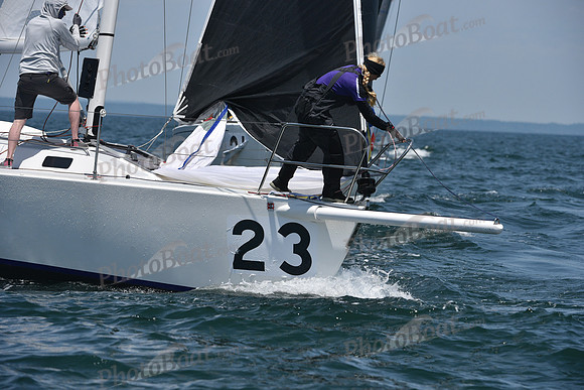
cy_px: 195
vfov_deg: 5.5
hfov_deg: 8.2
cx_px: 292
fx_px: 4056
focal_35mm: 250
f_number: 8
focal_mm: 250
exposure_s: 1/1600
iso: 320
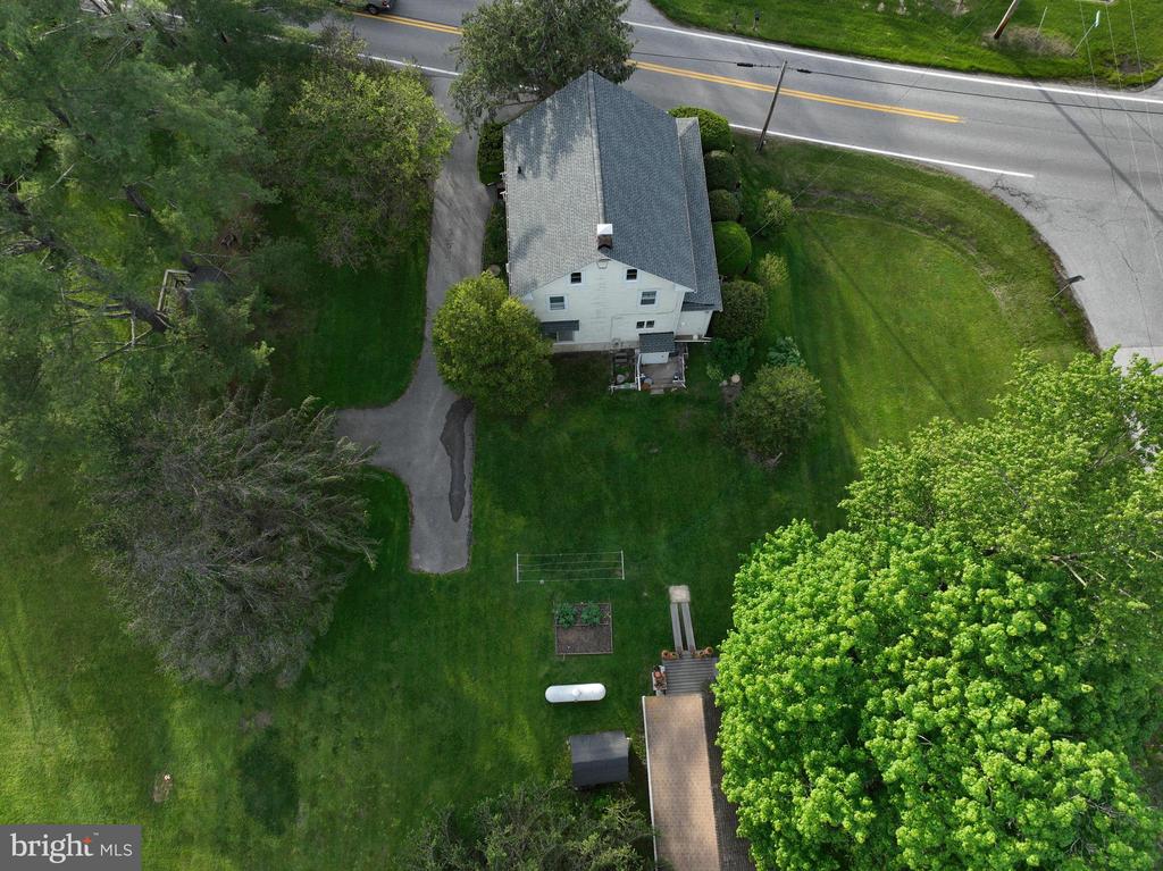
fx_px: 806
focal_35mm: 24
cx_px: 582
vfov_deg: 56.8
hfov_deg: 71.6
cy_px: 436
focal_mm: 12.29
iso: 100
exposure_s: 1/640
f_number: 2.8
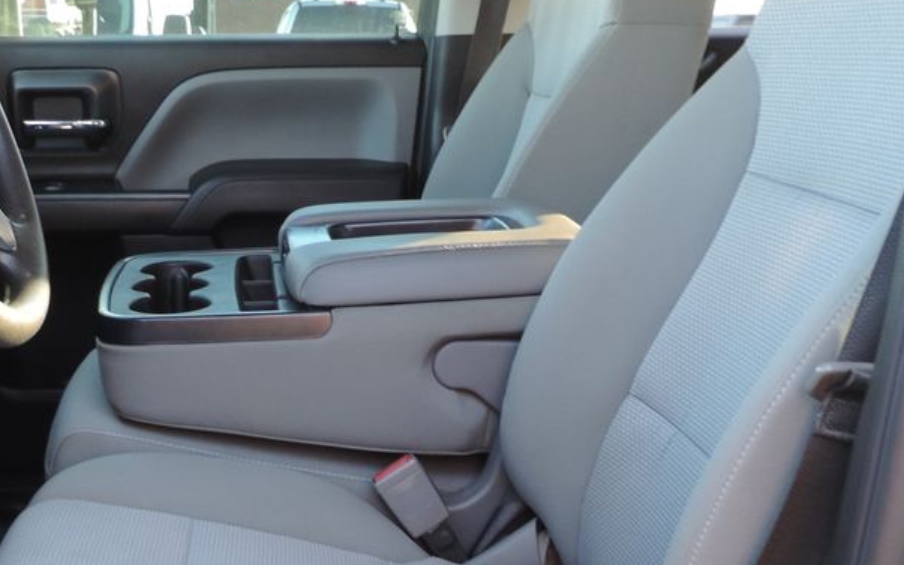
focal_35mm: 54
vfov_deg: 23.6
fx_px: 1331
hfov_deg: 37.4
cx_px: 355
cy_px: 460
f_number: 3
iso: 125
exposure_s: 1/30
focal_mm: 4.3
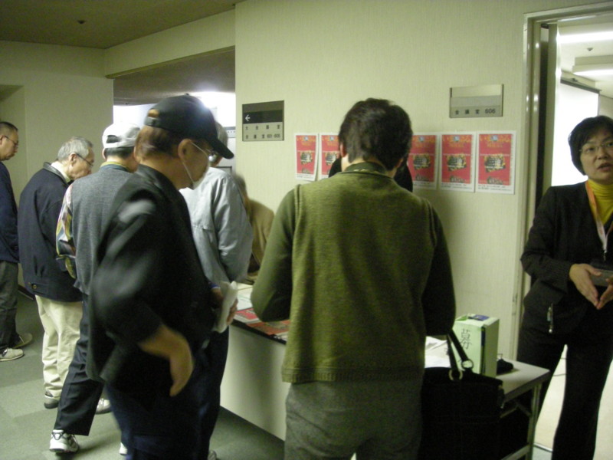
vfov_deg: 40.7
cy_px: 230
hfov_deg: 52.6
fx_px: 620
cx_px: 306
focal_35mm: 35
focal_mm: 5.7
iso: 400
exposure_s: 1/12.5
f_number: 2.8
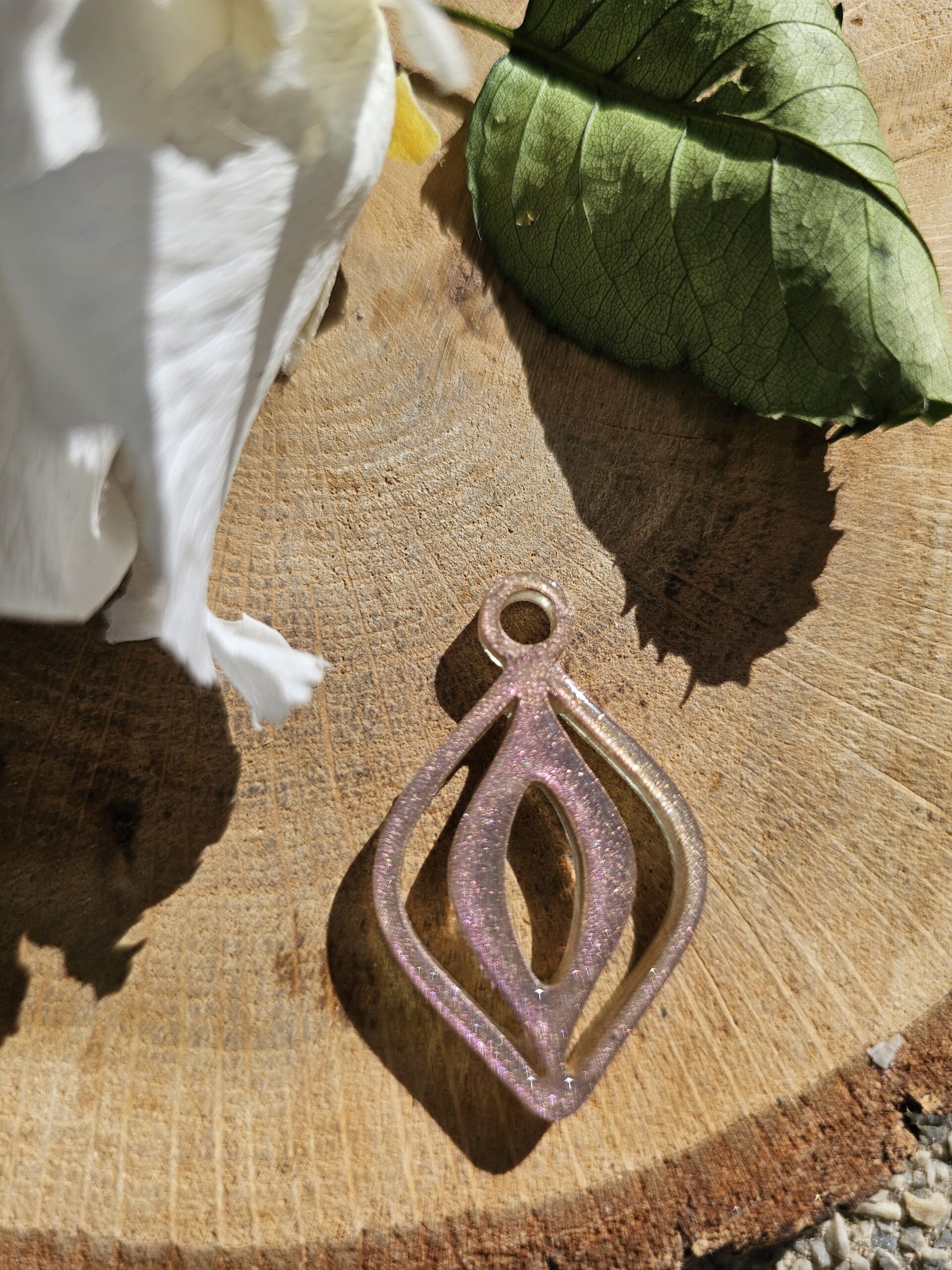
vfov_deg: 73.9
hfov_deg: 58.9
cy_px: 635
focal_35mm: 23
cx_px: 476
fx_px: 843
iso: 16
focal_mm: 6.3
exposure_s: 1/1429
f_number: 1.7
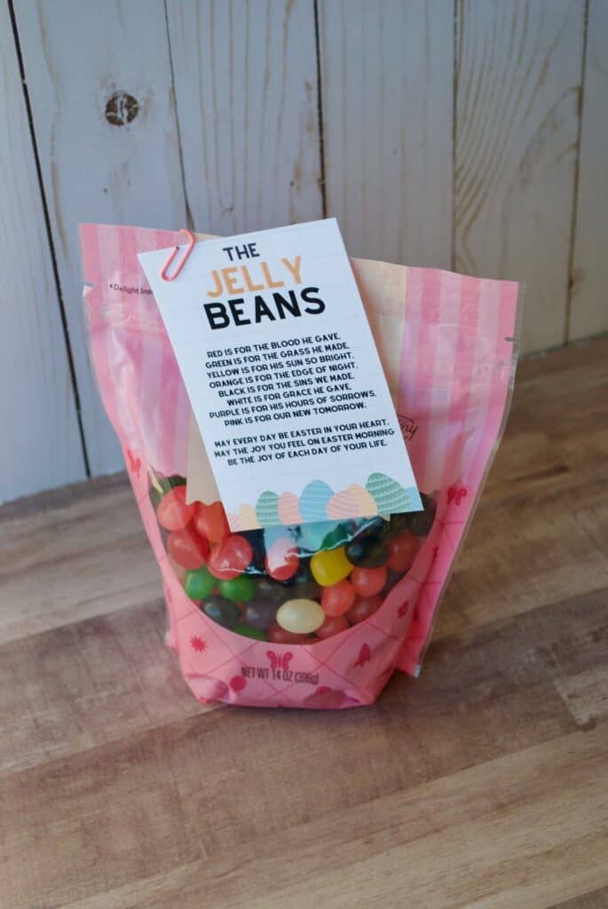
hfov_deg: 20.2
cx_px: 304
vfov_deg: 29.8
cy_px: 454
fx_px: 1706
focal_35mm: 68
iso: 110
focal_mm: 45
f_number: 5.6
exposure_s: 1/125
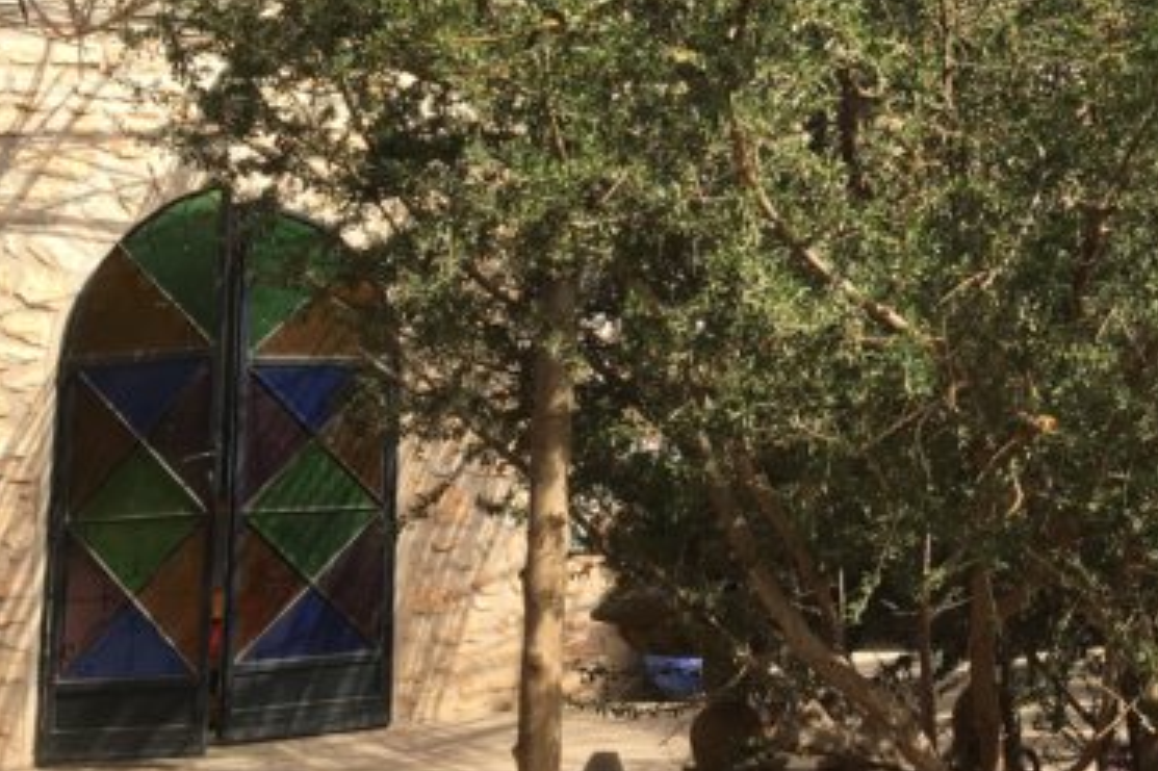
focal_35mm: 65
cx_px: 1058
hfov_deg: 29.6
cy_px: 25
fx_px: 2090
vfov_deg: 20.3
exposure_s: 1/761
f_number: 2.2
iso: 25
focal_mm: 4.15
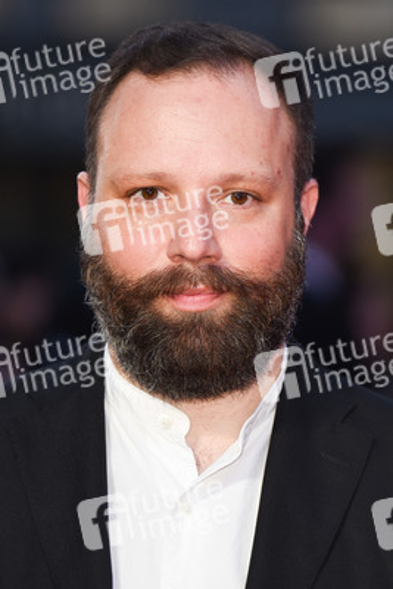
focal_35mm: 330
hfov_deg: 4.2
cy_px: 294
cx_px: 196
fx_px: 5399
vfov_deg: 6.2
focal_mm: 330
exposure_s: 1/250
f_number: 5.6
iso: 800
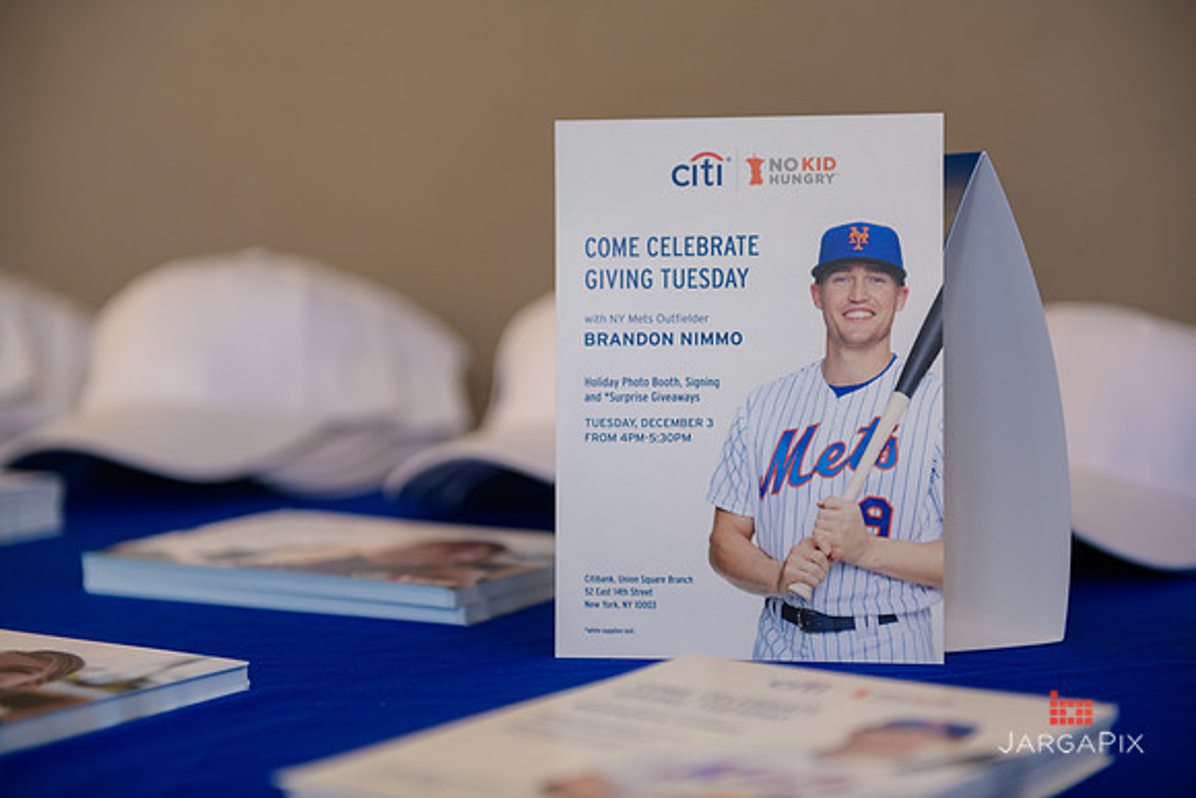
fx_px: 2326
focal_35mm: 70
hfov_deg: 28.8
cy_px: 399
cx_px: 598
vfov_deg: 19.5
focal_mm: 70
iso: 400
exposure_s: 1/125
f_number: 3.2
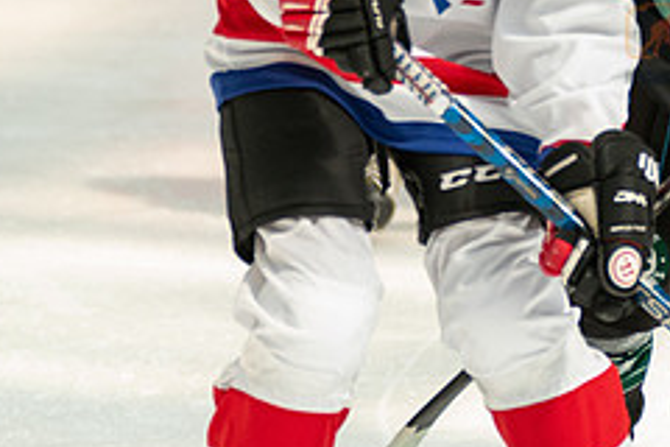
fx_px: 12431
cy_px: 126
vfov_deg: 2.1
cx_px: 548
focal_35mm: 668
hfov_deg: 3.1
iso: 1600
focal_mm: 197
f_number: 3.5
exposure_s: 1/2500
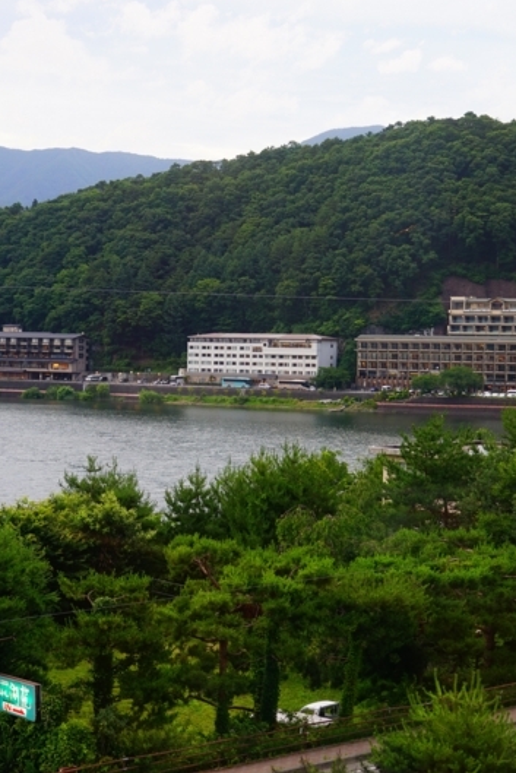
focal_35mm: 62
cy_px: 386
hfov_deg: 21.9
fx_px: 1332
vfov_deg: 32.4
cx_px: 257
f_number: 4
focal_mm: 41
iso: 400
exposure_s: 1/60
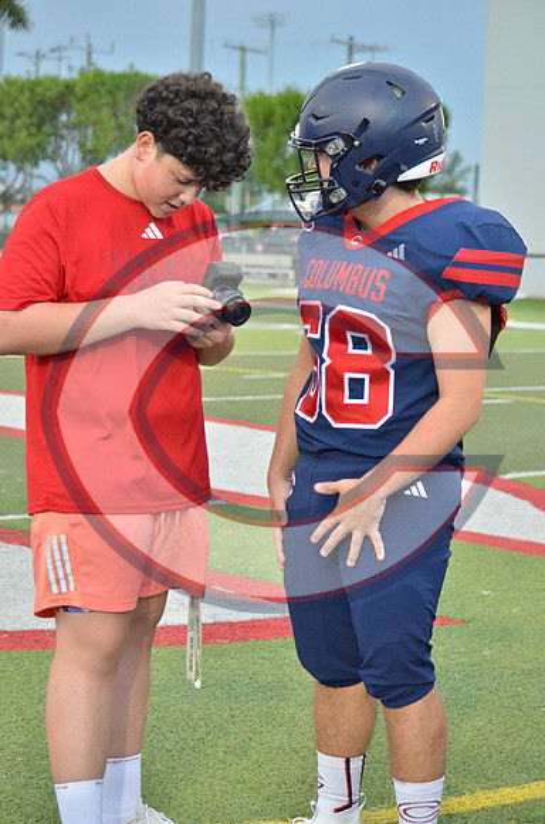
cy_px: 412
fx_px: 1882
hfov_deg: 16.5
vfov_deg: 24.7
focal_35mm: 82
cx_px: 272
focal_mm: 55
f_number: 4.5
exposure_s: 1/500
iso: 3200
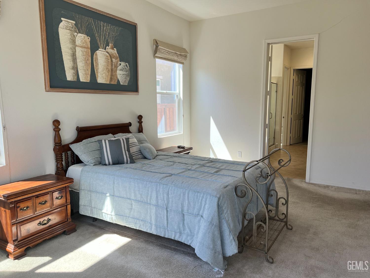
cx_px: 185
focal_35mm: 26
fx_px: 278
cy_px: 139
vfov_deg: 53.1
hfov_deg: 67.3
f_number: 1.5
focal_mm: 5.7
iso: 40
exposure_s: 1/239
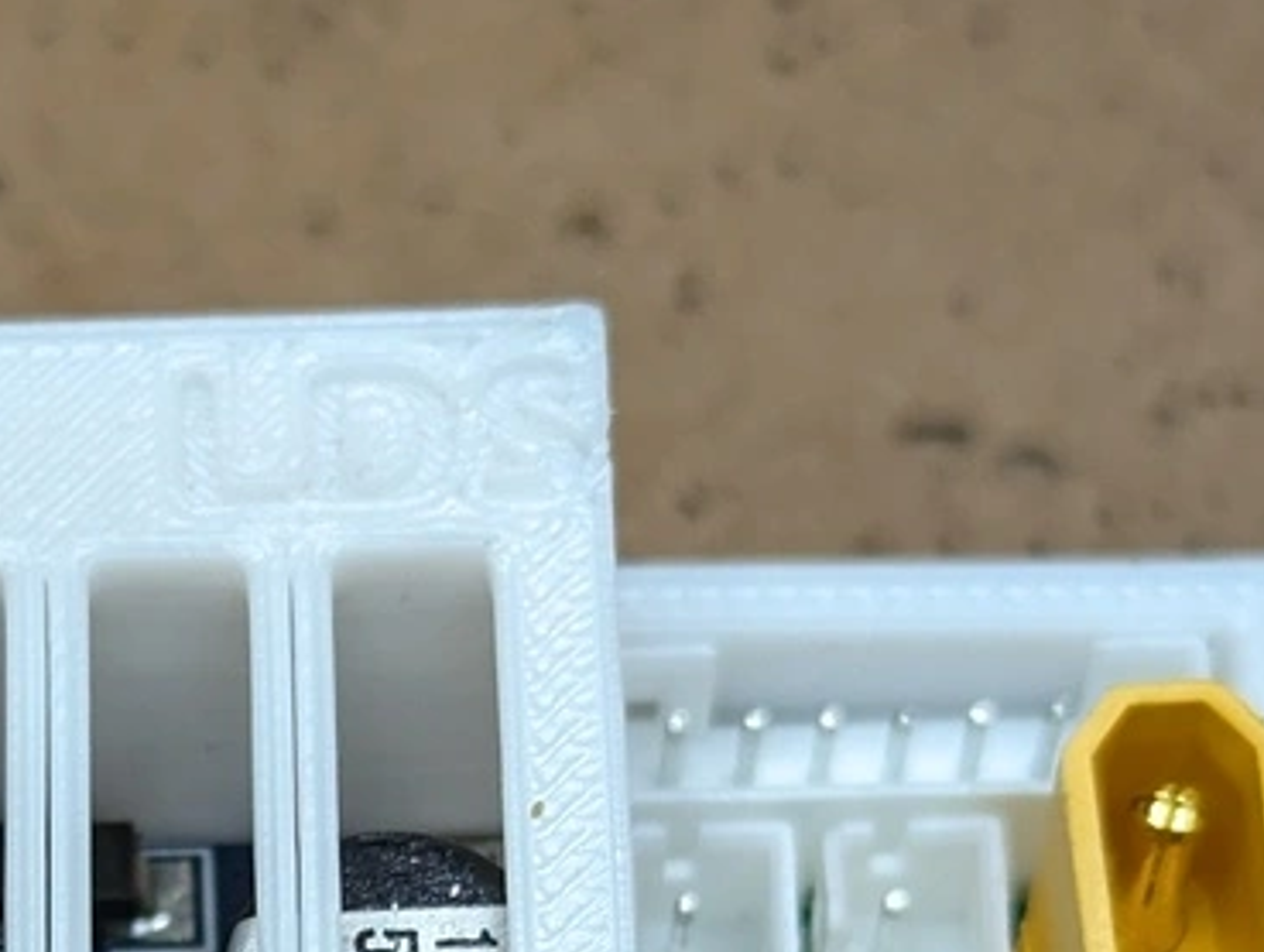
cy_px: 1188
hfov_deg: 12.5
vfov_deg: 9.4
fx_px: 5706
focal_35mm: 156
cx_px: 127
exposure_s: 1/97.9
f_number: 1.85
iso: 121
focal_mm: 6.81
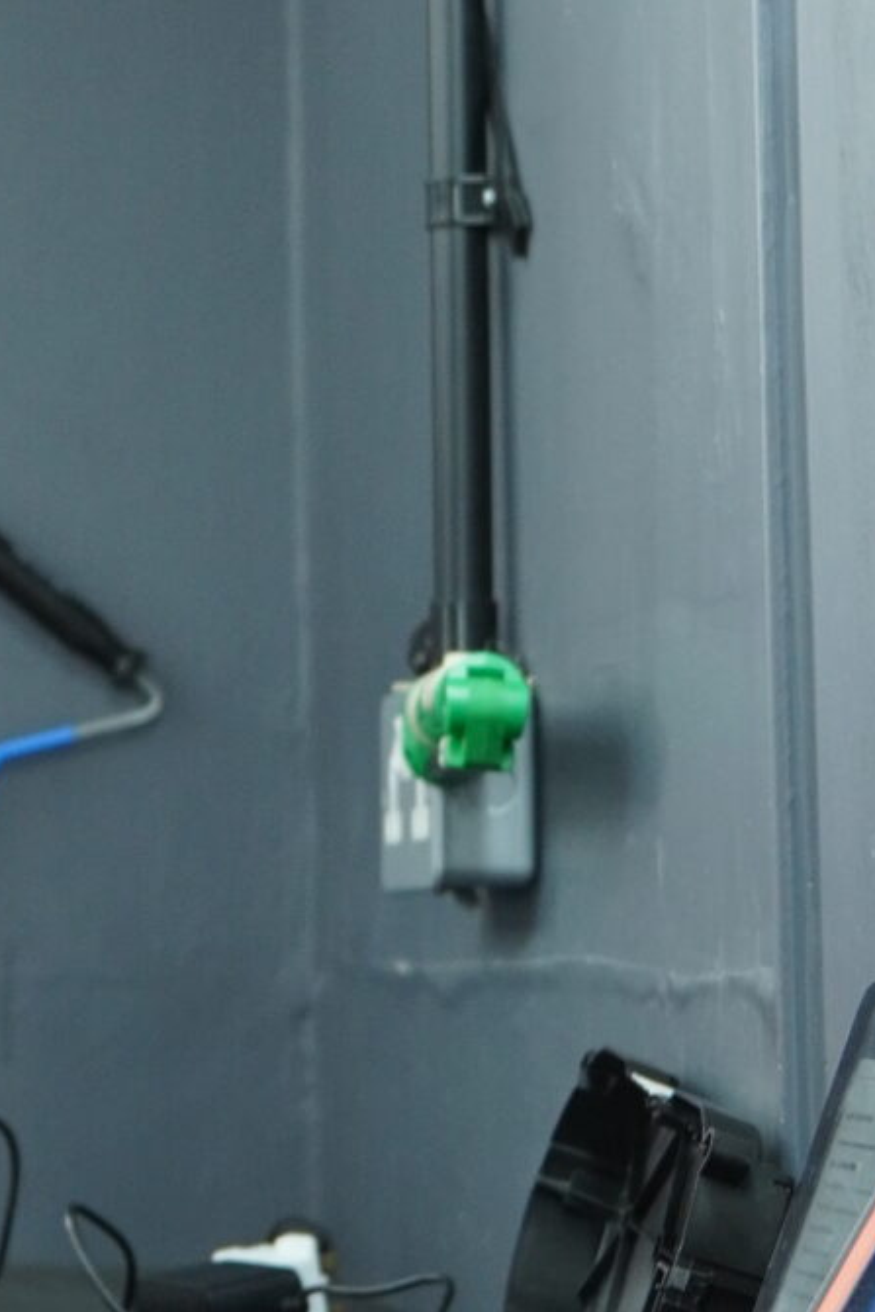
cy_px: 403
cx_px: -576
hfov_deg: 8.9
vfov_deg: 13.7
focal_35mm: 149
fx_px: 5429
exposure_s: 1/160
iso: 500
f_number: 2.8
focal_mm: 26
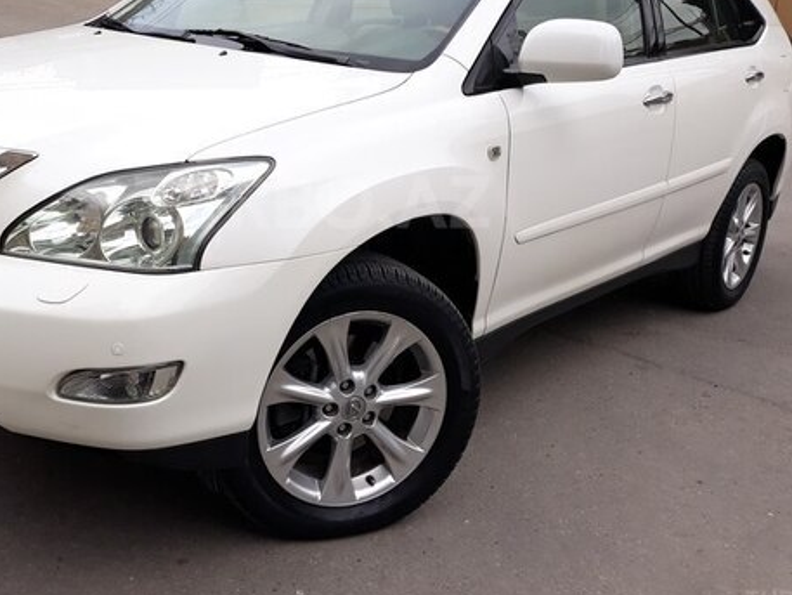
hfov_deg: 47.5
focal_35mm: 39
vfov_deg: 36.5
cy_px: 202
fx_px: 893
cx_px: 312
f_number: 1.7
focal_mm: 3.71
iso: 40
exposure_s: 1/819
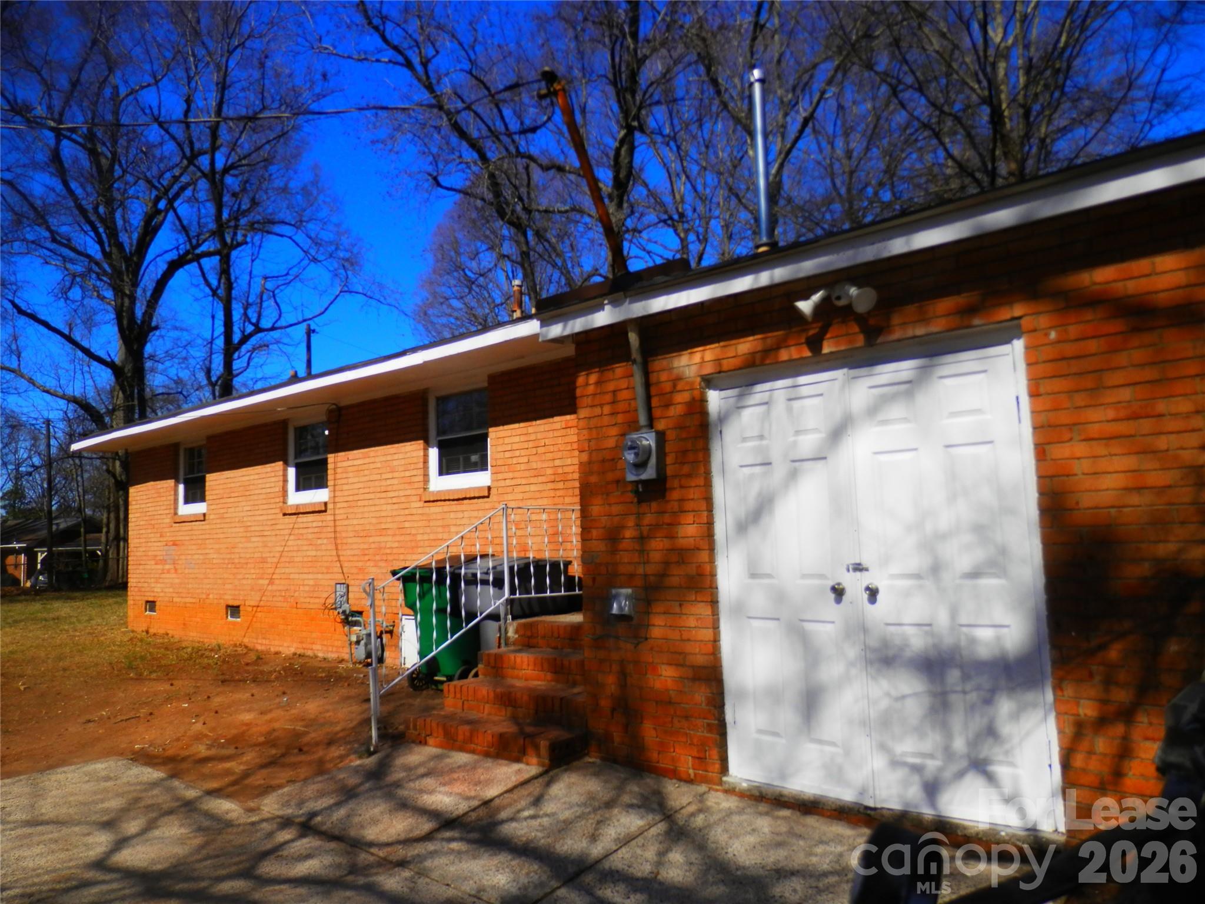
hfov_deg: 69.4
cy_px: 452
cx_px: 602
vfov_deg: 54.9
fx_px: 870
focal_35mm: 25
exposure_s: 1/250
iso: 80
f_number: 8.7
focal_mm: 4.5
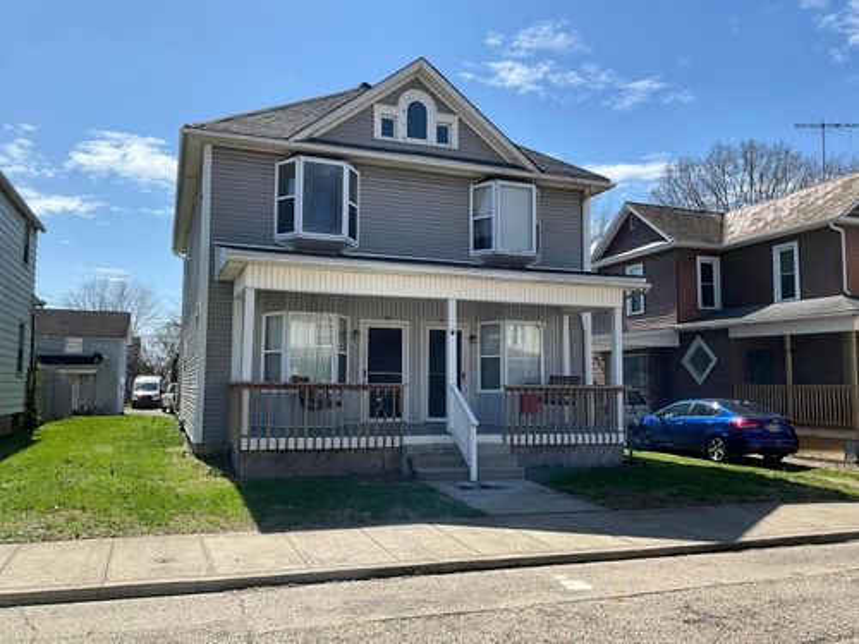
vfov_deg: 48.2
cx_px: 430
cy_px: 322
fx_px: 720
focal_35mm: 29
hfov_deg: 61.7
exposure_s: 1/1848
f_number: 1.8
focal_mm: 3
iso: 25
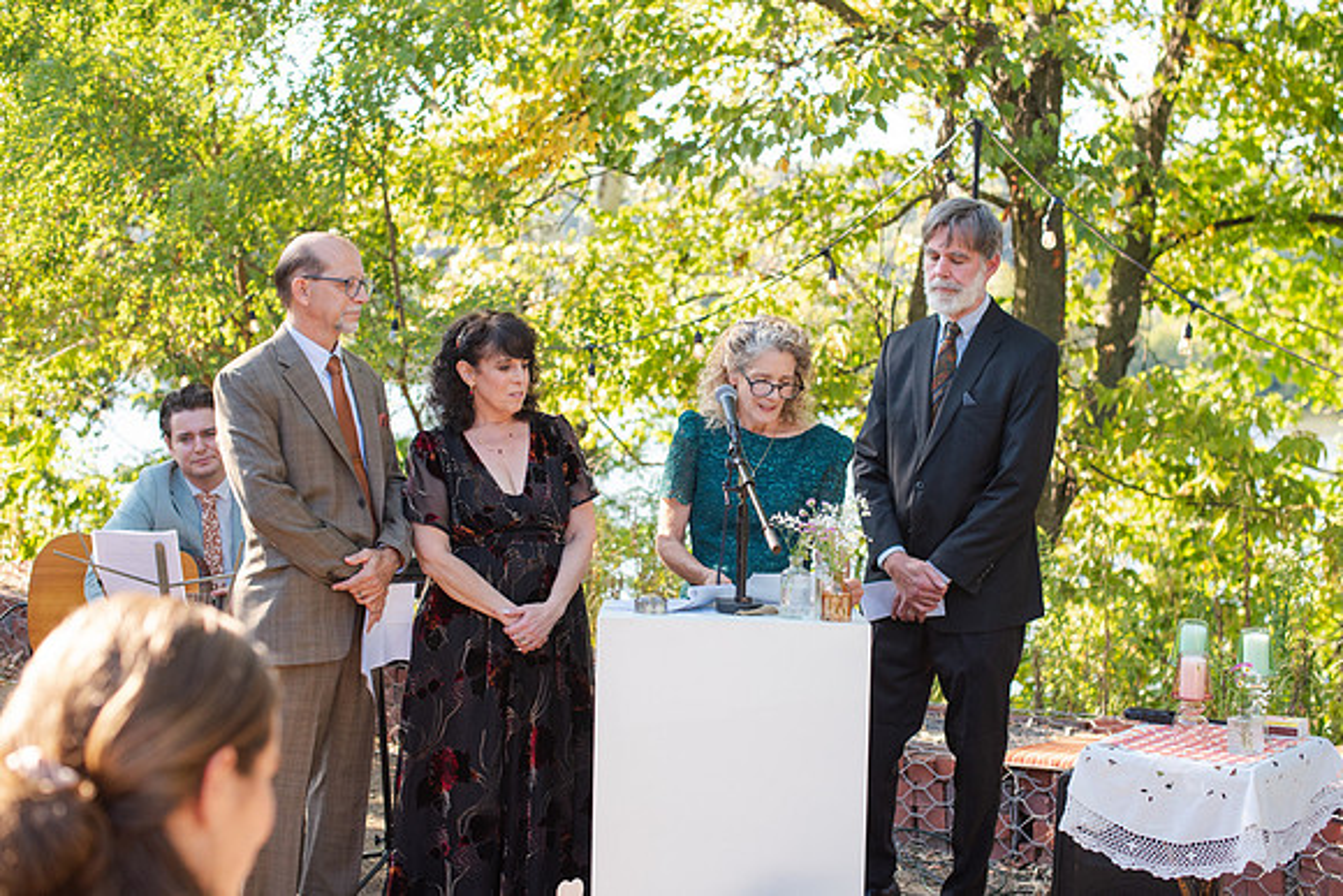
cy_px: 420
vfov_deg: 25.5
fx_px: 1981
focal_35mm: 53
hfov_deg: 37.4
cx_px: 713
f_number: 3.5
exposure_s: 1/1250
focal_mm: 50
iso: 640
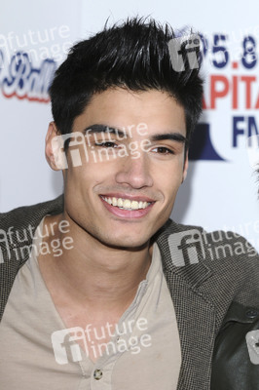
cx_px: 130
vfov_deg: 14.9
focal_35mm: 138
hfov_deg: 9.9
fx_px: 1492
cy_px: 195
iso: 320
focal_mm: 92
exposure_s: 1/160
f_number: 5
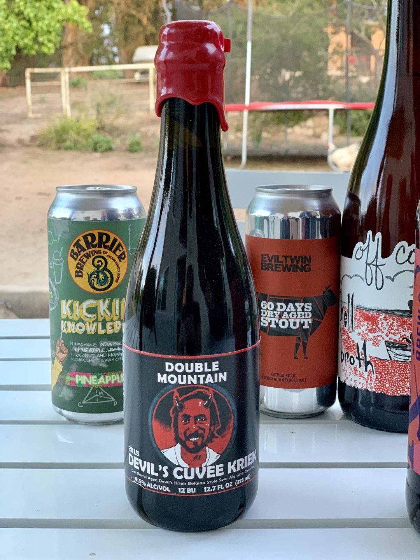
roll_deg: -0.1
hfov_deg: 28.0
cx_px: 210
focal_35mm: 52
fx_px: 841
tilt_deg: -10.3
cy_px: 280
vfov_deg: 36.8
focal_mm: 6
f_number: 2.4
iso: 250
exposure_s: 1/60
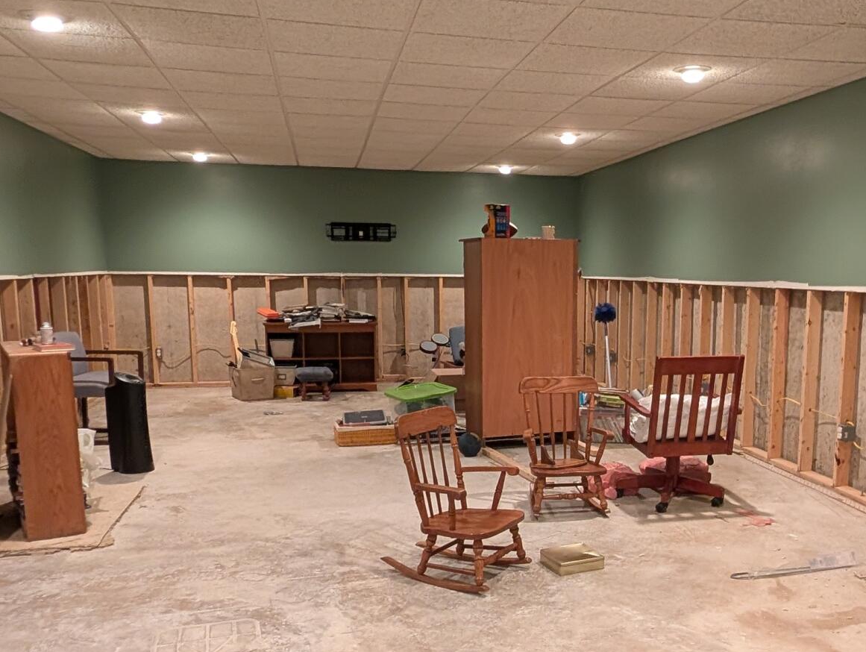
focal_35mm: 31
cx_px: 546
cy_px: 405
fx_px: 777
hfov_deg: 57.5
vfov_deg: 45.2
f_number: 1.7
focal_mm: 2.02
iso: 337
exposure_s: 1/40
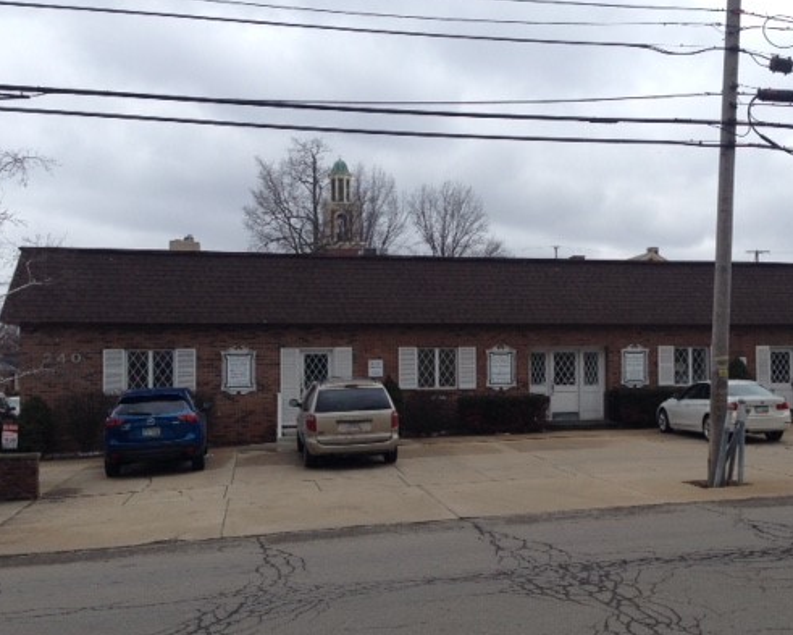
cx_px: 501
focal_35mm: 42
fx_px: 986
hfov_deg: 43.4
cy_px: 351
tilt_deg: -0.2
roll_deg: +0.0
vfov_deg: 35.7
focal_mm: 4.12
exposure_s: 1/919
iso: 50
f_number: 2.4
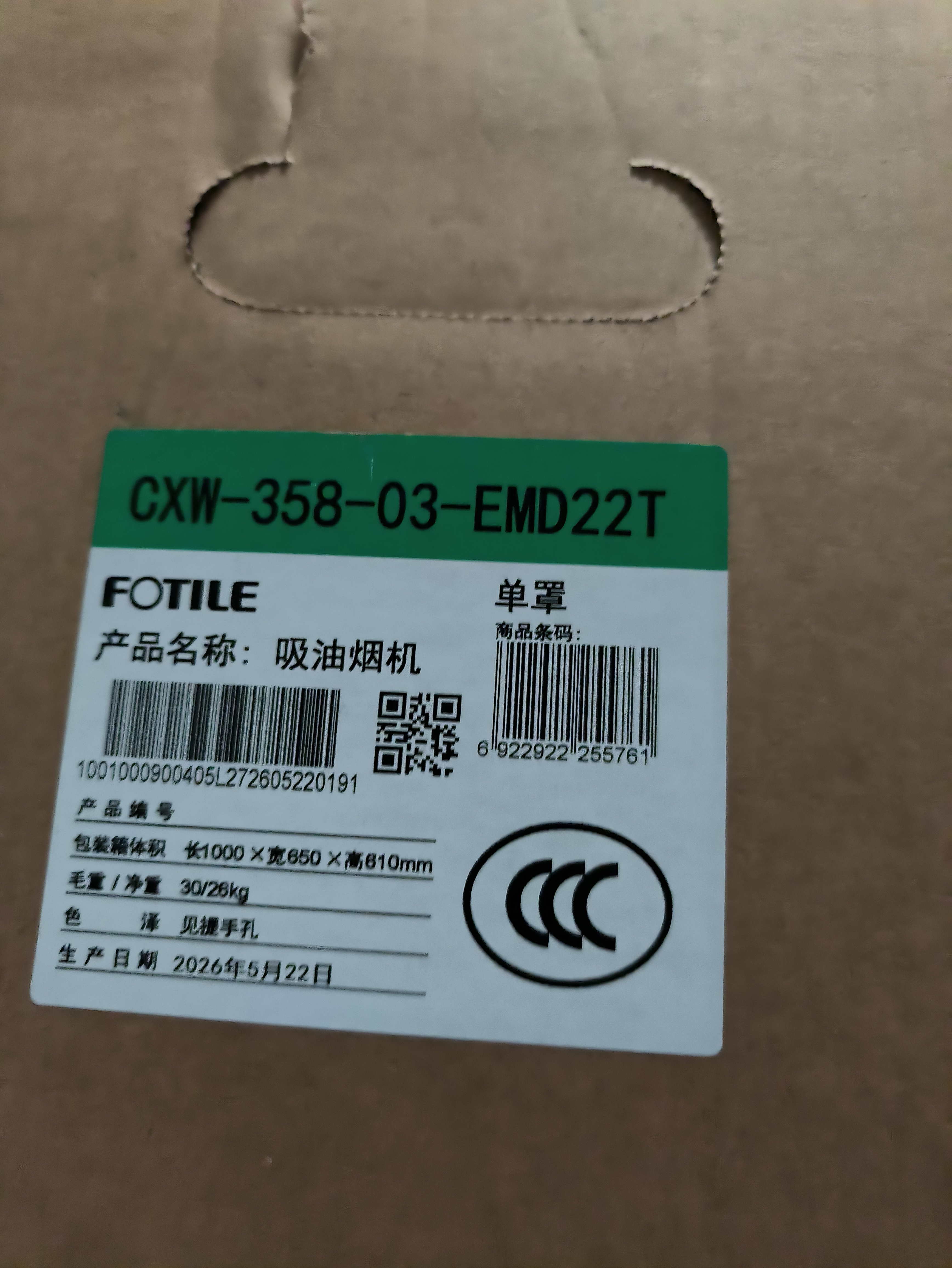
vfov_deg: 73.9
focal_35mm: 23
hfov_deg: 58.9
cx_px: 476
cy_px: 634
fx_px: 843
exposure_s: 1/16.7
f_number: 1.79
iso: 4181
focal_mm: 4.69
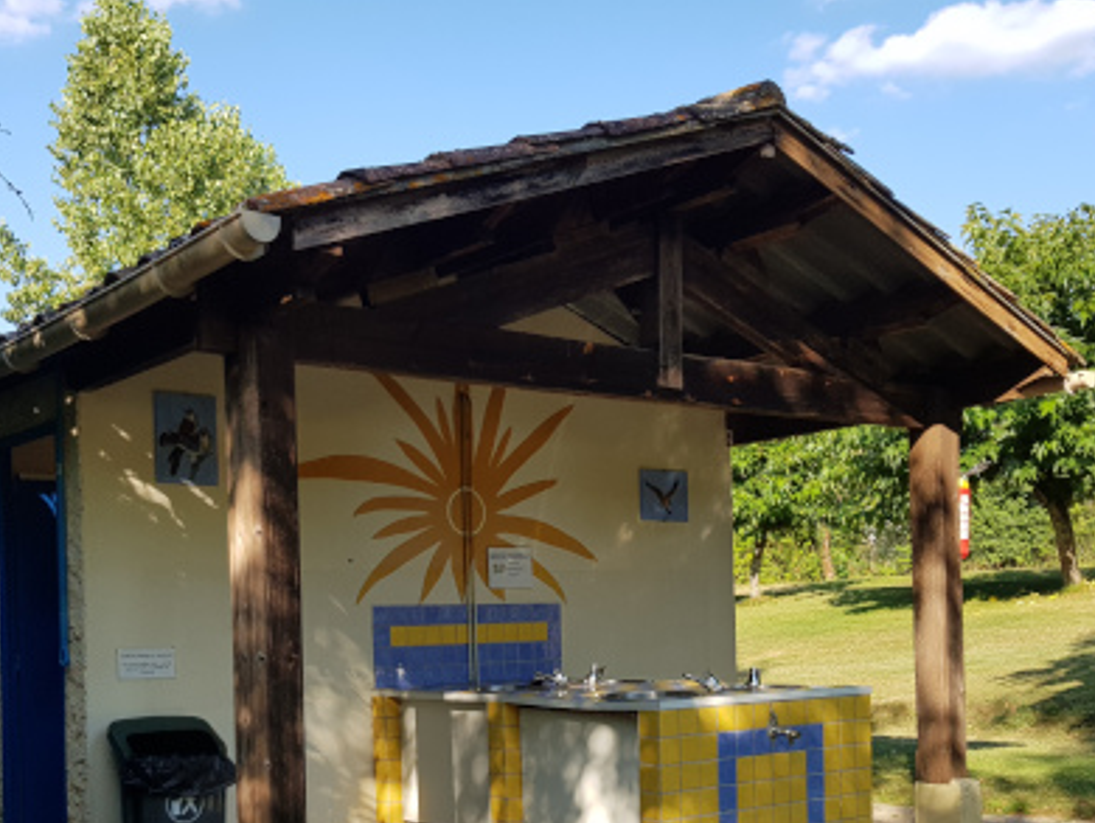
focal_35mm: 40
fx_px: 1266
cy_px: 629
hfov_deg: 46.7
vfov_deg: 35.1
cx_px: 474
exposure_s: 1/806
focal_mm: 4.2
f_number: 1.7
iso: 40
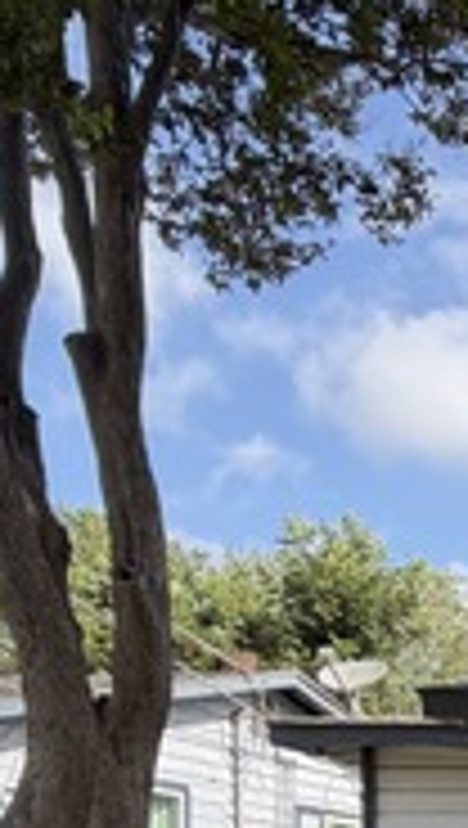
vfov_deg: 33.0
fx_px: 1165
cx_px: 1120
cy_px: 963
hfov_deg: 14.6
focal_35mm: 53
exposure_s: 1/585
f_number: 2.2
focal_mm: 2.22
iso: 40
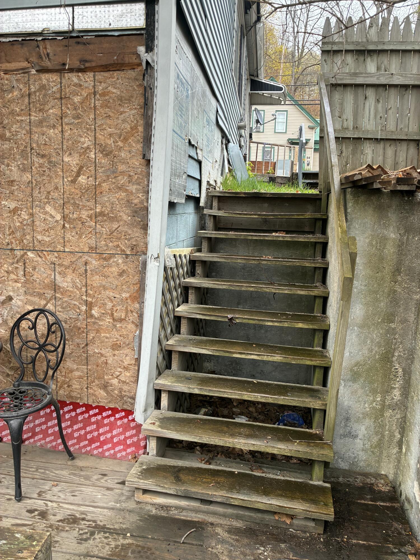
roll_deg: -0.6
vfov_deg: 67.3
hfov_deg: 53.1
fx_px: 421
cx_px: 210
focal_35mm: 26
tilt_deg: -6.9
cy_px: 280
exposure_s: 1/121
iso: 50
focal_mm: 4.2
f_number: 1.64
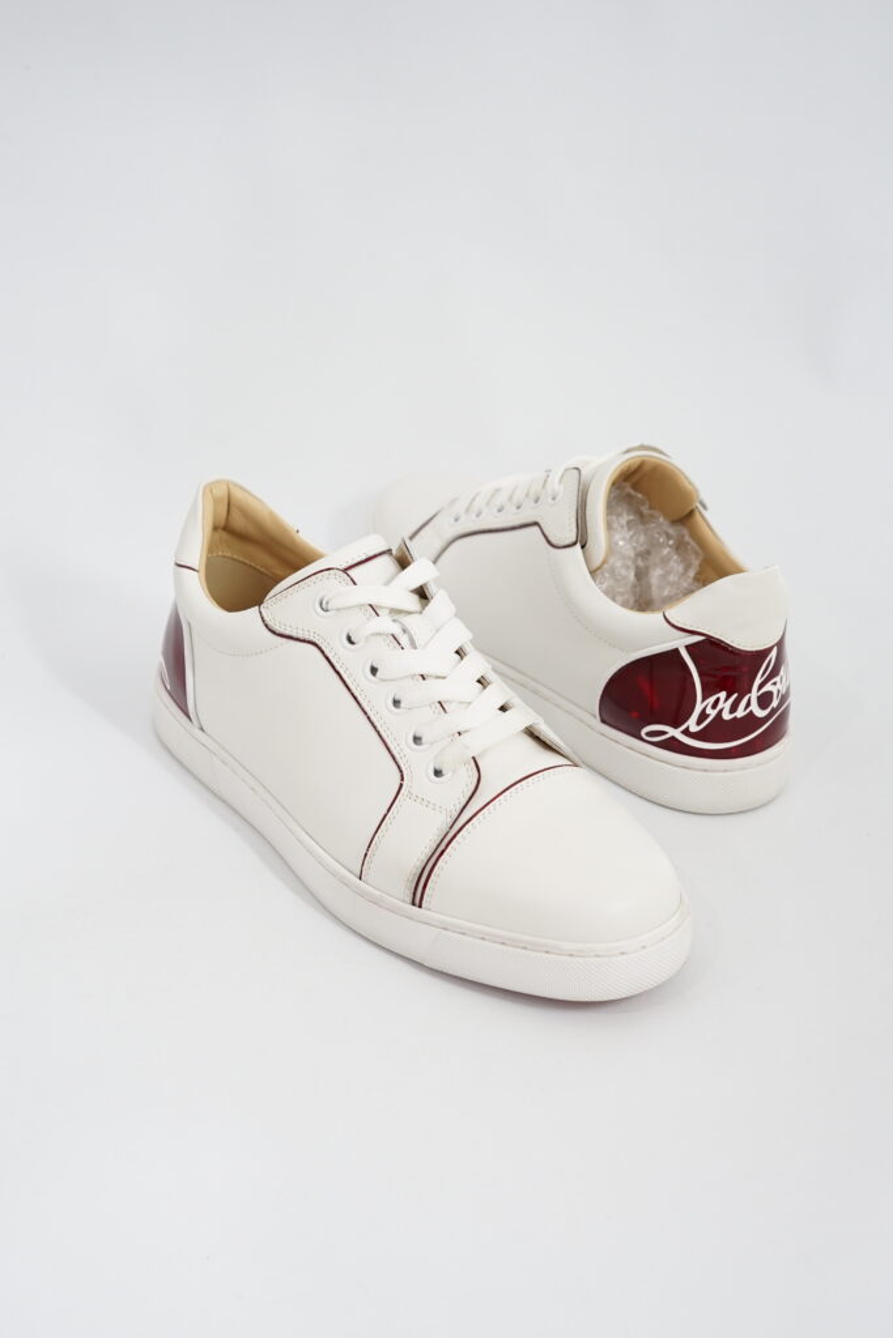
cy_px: 669
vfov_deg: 39.6
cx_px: 446
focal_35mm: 50
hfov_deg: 27.0
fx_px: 1860
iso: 640
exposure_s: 1/10
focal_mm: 50
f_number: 6.3
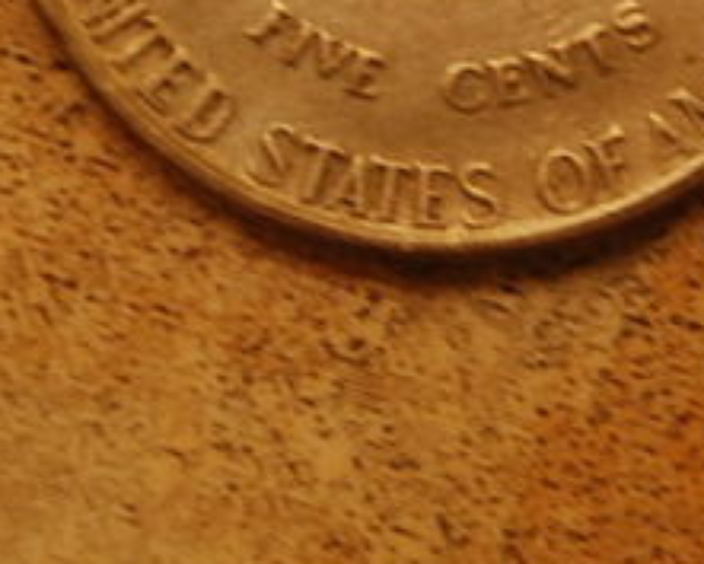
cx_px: 459
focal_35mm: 318
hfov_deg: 6.1
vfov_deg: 4.8
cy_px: -196
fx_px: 6629
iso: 400
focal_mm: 50
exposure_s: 1/40
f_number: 5.6
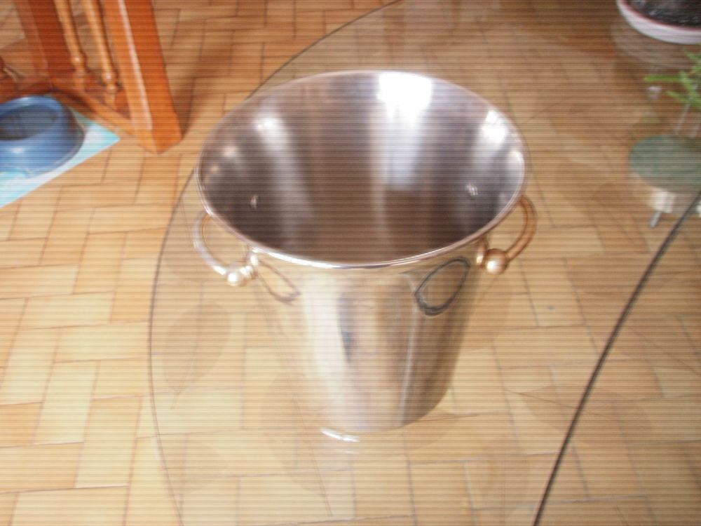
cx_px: 350
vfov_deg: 36.8
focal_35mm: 39
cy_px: 263
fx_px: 790
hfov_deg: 47.9
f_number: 3.5
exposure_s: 1/10
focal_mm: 6.6
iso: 63
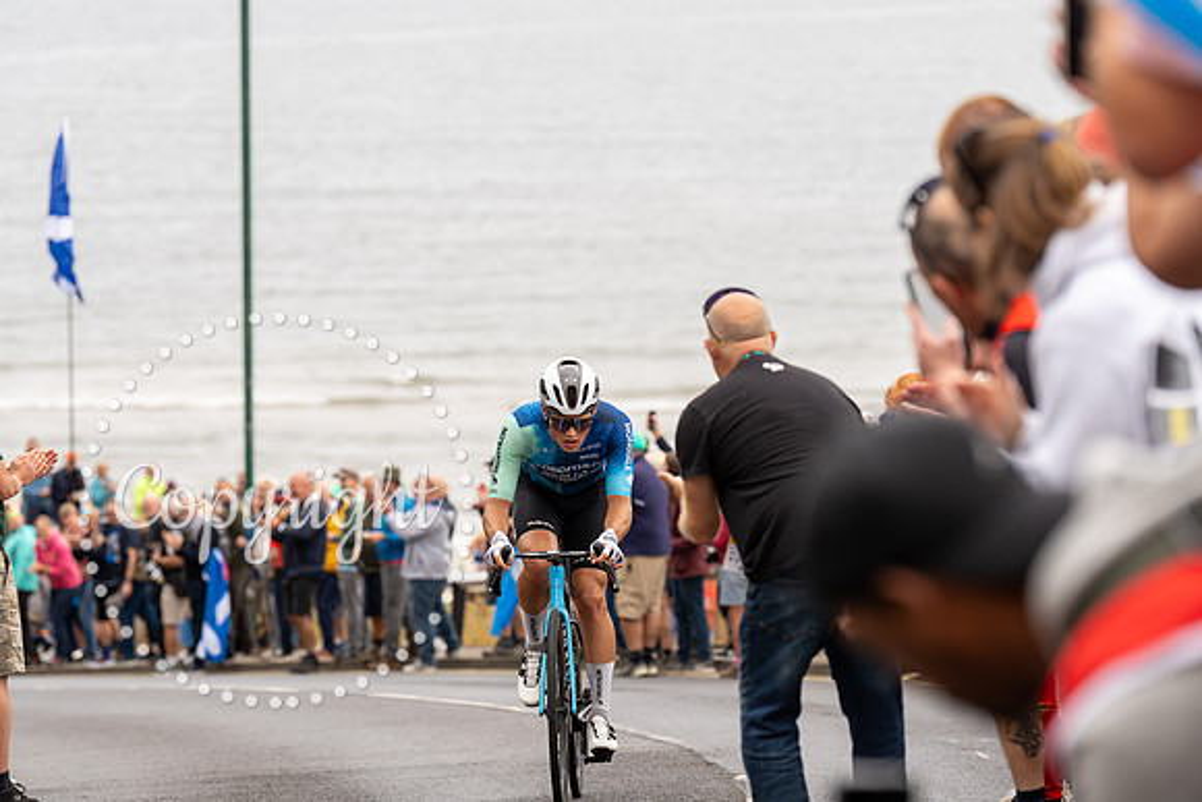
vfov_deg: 9.7
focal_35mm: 141
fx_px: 4716
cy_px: 401
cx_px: 601
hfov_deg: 14.5
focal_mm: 131
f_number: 3.5
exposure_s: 1/1000
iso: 320
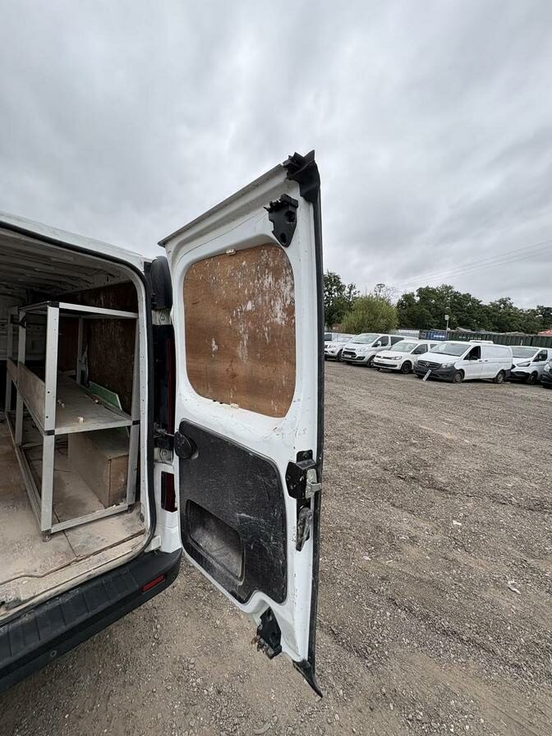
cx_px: 276
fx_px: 298
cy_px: 368
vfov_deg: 102.1
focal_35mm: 14
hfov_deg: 85.7
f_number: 2.2
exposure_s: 1/858
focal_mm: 2.22
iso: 40
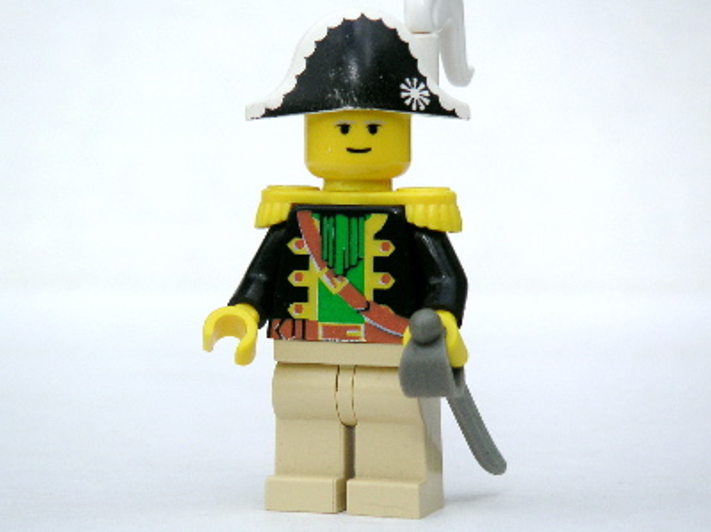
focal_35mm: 125
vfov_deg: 11.8
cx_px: 345
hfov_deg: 15.8
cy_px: 241
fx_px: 2564
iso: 50
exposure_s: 1/750
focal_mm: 17.1
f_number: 3.6
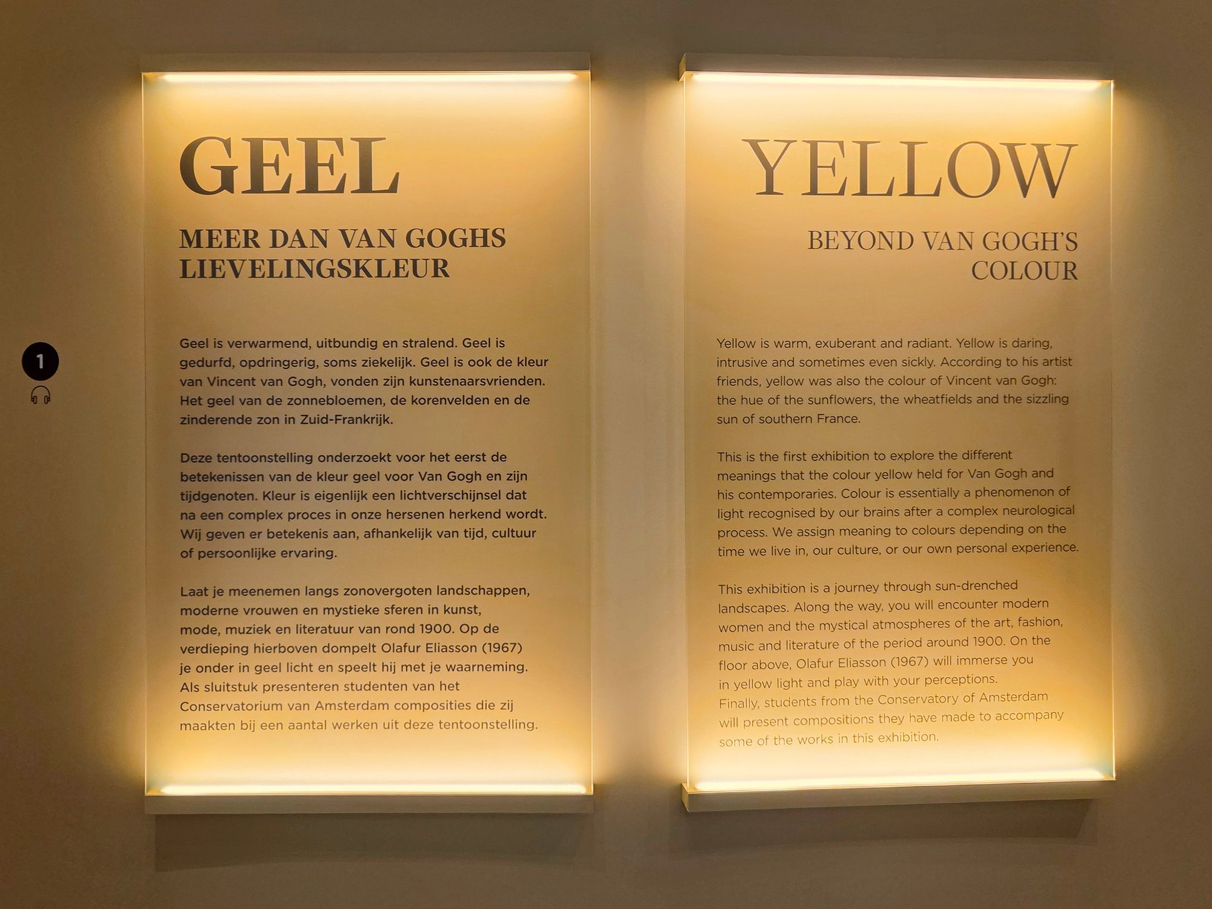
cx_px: 606
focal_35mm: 23
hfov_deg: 73.9
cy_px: 454
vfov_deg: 58.9
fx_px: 805
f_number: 1.8
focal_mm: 5.4
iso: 125
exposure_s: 1/63.3
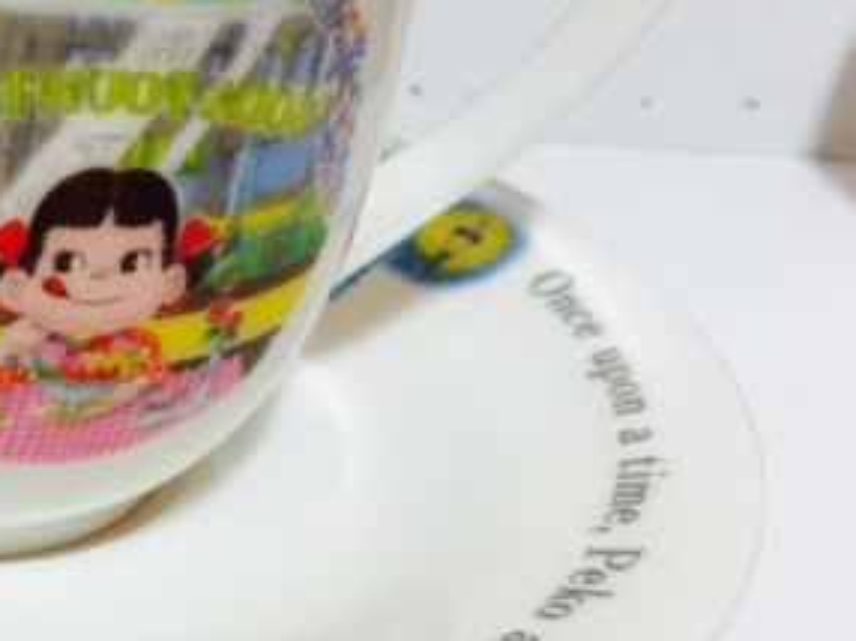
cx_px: -30
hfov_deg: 27.8
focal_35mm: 65
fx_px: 1606
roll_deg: -5.1
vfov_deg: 22.5
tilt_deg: -23.2
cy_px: 264
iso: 64
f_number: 2.2
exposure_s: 1/33
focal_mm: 4.15
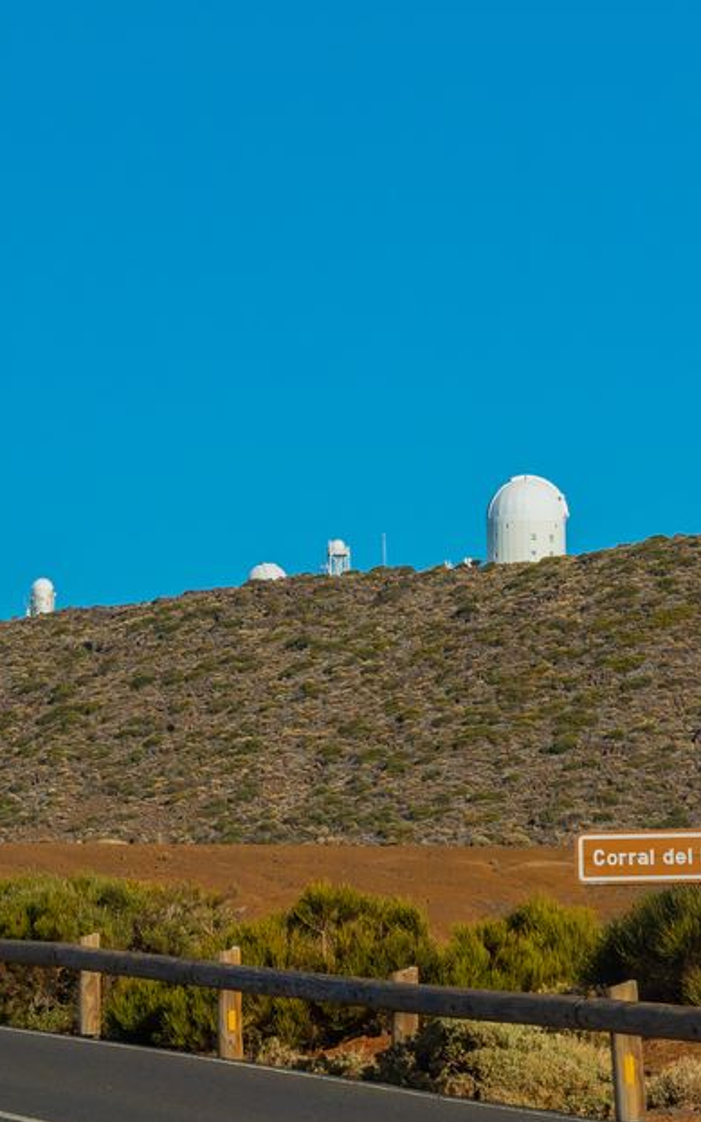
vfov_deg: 11.9
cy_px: 572
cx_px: 155
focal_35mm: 176
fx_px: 5384
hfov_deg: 7.4
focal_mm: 105
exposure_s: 1/320
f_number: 22
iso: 1250
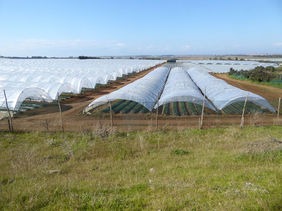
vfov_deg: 54.9
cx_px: 141
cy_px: 106
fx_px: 204
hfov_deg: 69.4
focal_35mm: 25
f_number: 3.3
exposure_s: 1/640
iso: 80
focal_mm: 4.3
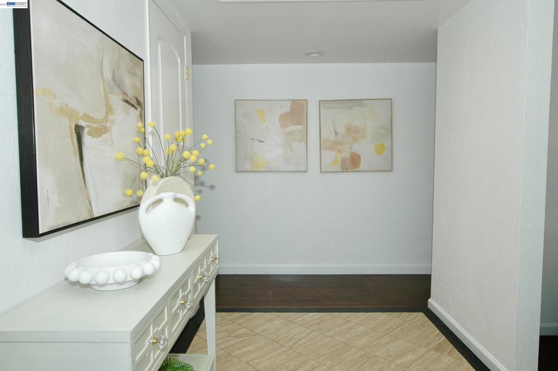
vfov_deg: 56.1
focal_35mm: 22
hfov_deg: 77.4
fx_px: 348
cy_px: 186
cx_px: 279
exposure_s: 1/160
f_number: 6.3
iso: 200
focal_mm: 15
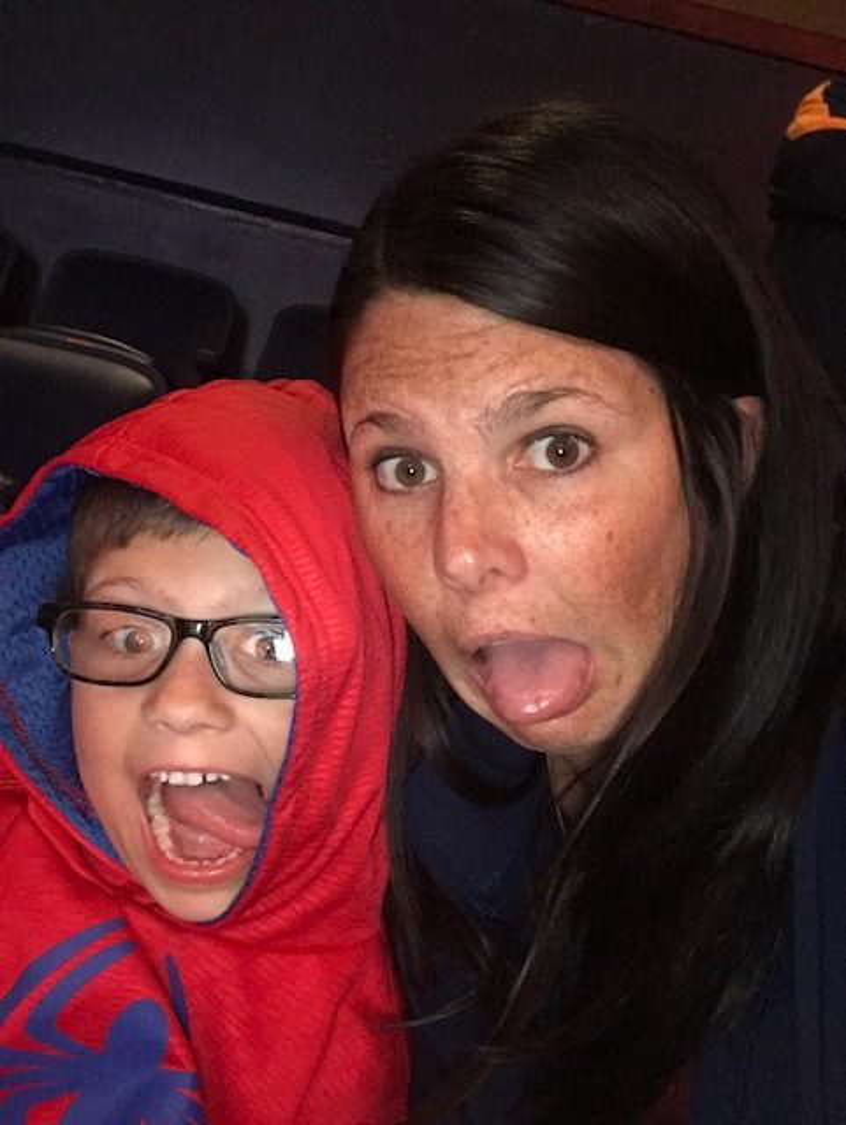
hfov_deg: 44.2
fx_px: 1041
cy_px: 562
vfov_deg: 56.8
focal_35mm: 32
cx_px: 423
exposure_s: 1/20
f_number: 2.2
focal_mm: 2.87
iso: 320
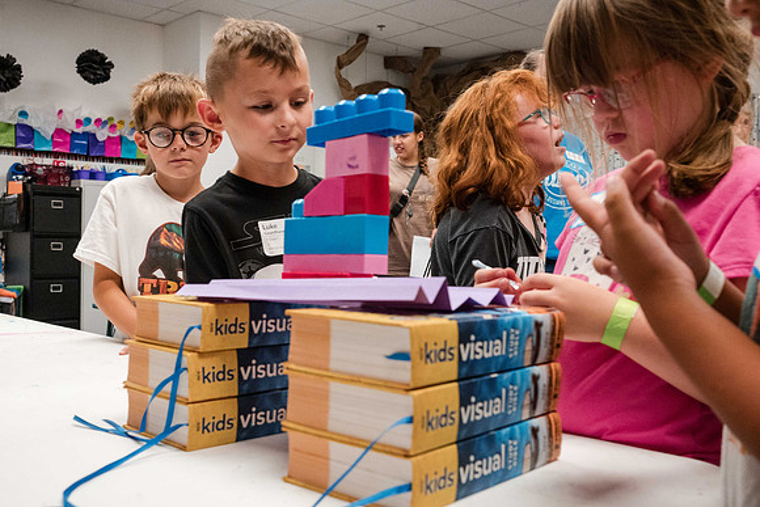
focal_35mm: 38
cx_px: 374
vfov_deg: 35.4
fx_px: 795
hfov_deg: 51.1
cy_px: 253
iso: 6400
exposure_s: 1/200
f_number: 7.1
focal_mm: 35
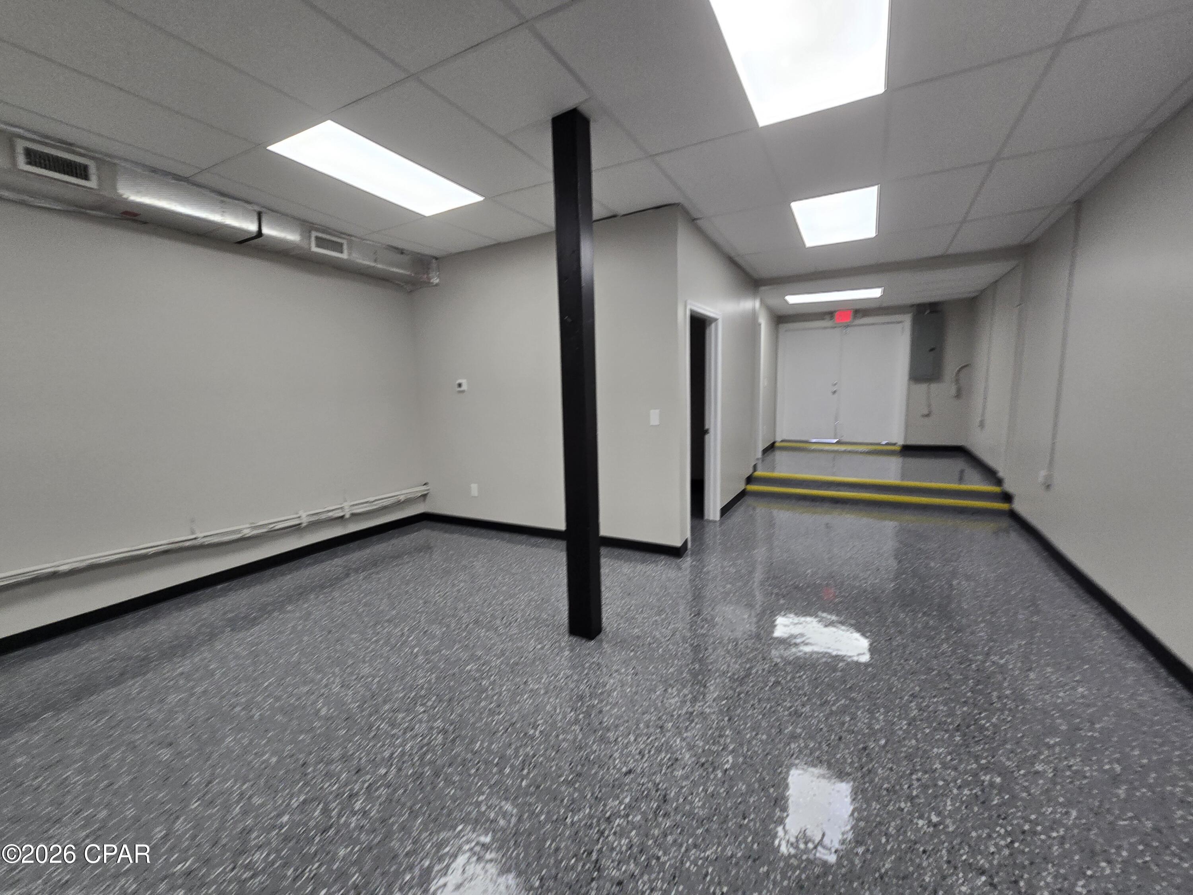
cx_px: 596
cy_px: 448
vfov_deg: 89.9
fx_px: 448
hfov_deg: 106.2
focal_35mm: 13
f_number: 2.2
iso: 64
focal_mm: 2.2
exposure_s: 1/60
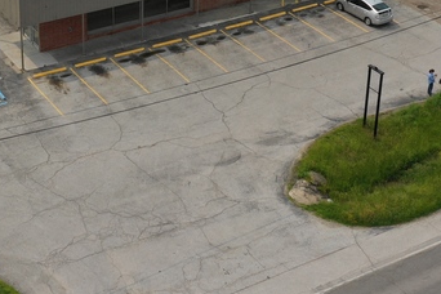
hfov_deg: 24.6
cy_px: -54
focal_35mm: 82
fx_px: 1004
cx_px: 135
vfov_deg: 16.0
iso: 100
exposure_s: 1/640
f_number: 6.3
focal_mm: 10.26
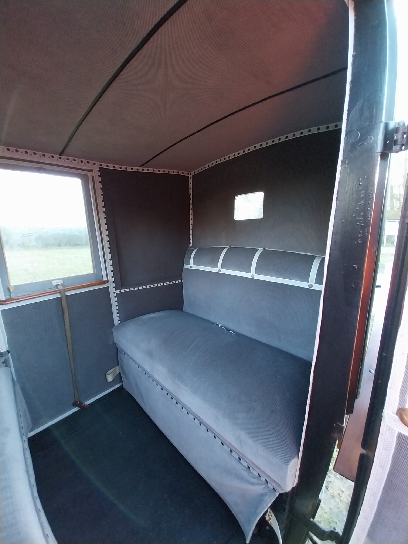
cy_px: 272
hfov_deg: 89.9
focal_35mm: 13
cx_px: 204
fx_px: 204
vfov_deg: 106.2
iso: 200
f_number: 2.2
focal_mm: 1.13
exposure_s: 1/33.4
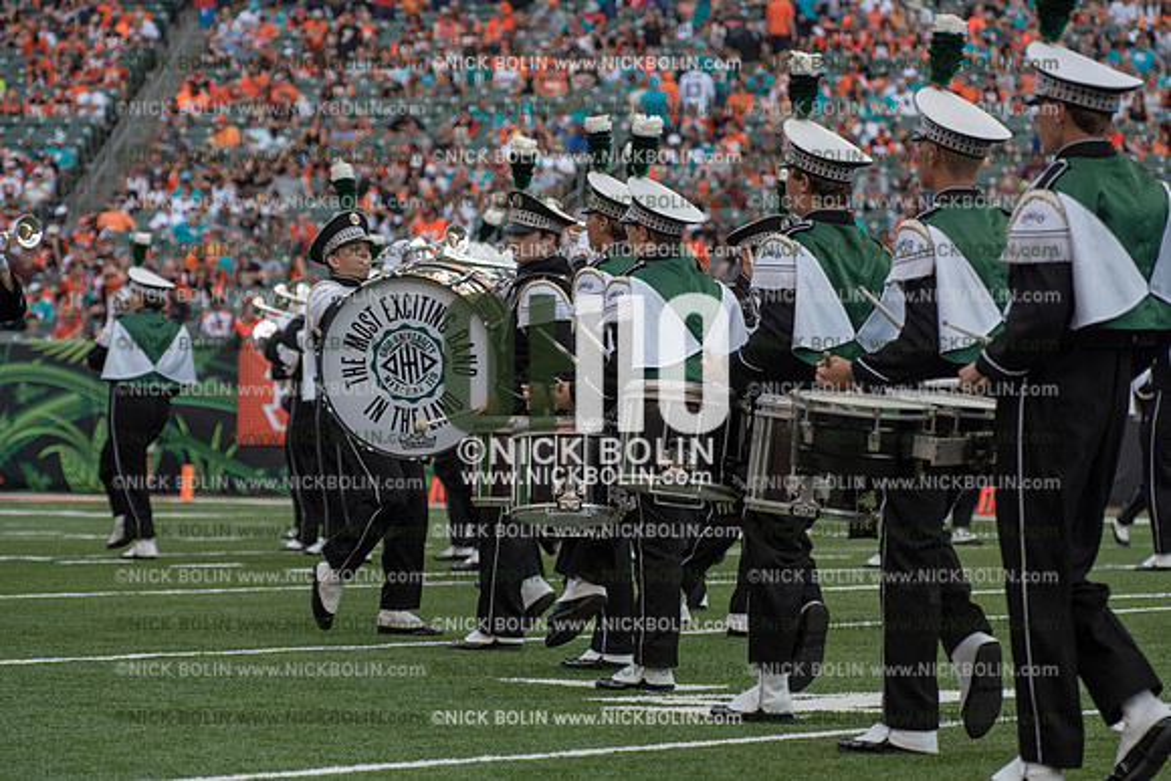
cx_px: 586
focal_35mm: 170
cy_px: 390
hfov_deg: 12.1
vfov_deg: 8.1
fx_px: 5531
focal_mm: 170
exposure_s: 1/1250
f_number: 5.6
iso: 400
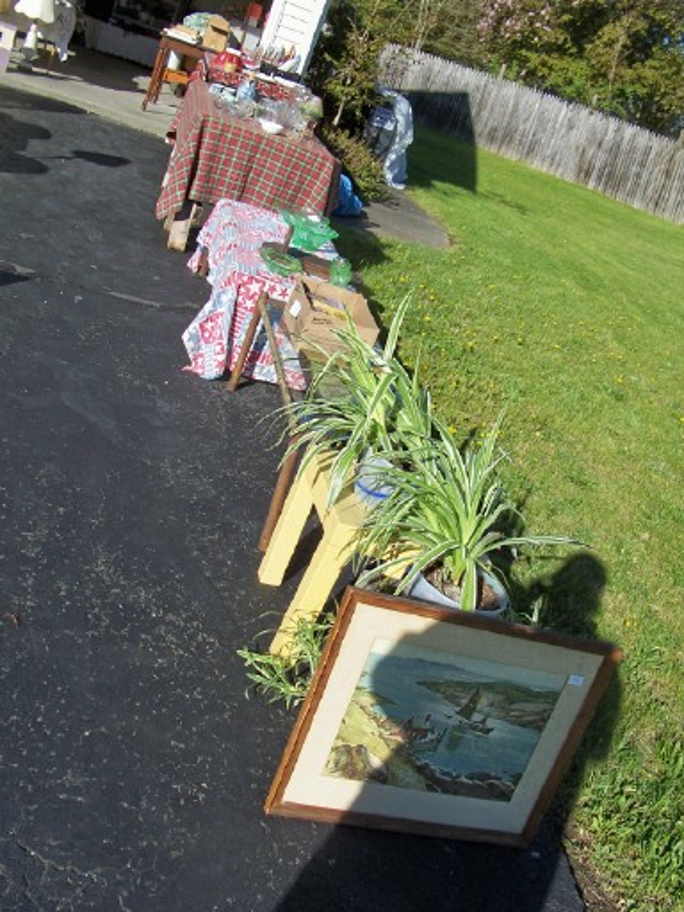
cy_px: 456
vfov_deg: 52.6
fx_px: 922
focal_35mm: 35
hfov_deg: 40.7
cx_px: 342
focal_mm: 6
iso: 80
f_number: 4
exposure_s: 1/750
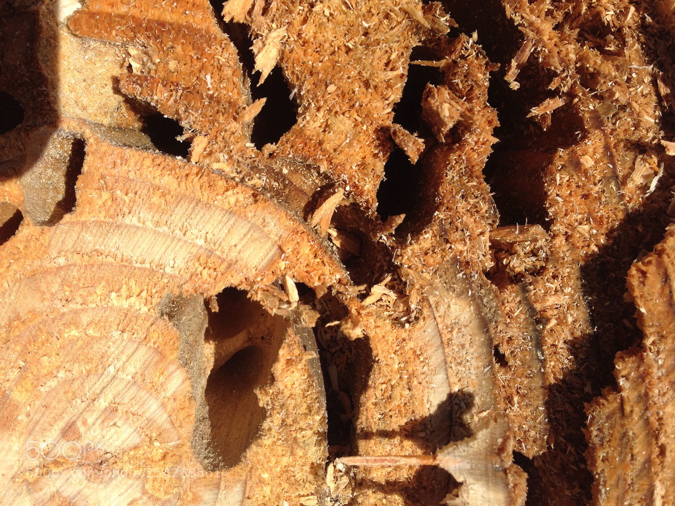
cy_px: 253
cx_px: 338
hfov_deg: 55.4
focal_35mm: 33
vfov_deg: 42.9
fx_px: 643
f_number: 2.4
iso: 50
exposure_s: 1/2008
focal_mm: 4.12
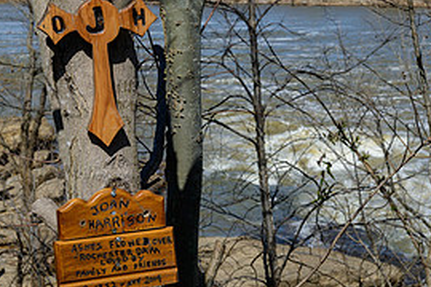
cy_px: 214
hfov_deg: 19.7
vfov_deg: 13.2
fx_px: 1233
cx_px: 326
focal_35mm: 103
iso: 100
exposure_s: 1/250
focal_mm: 48
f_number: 10
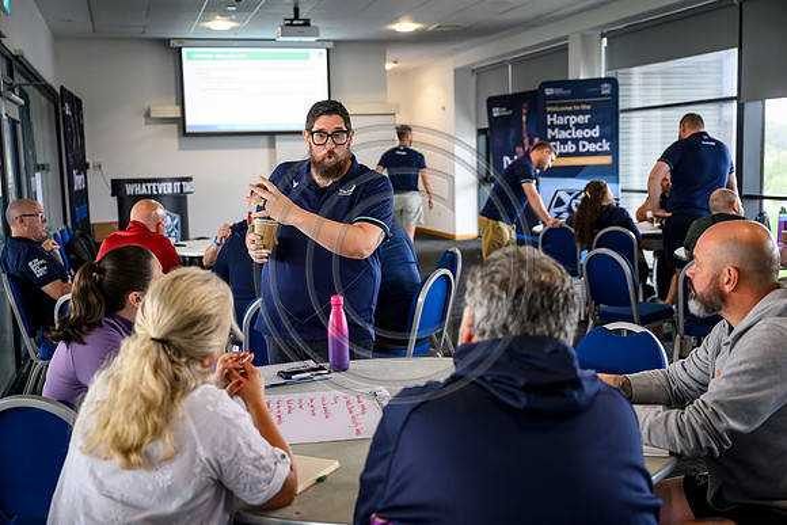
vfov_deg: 32.6
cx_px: 394
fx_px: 896
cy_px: 262
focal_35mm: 41
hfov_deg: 47.4
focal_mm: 41
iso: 3200
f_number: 3.2
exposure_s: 1/500
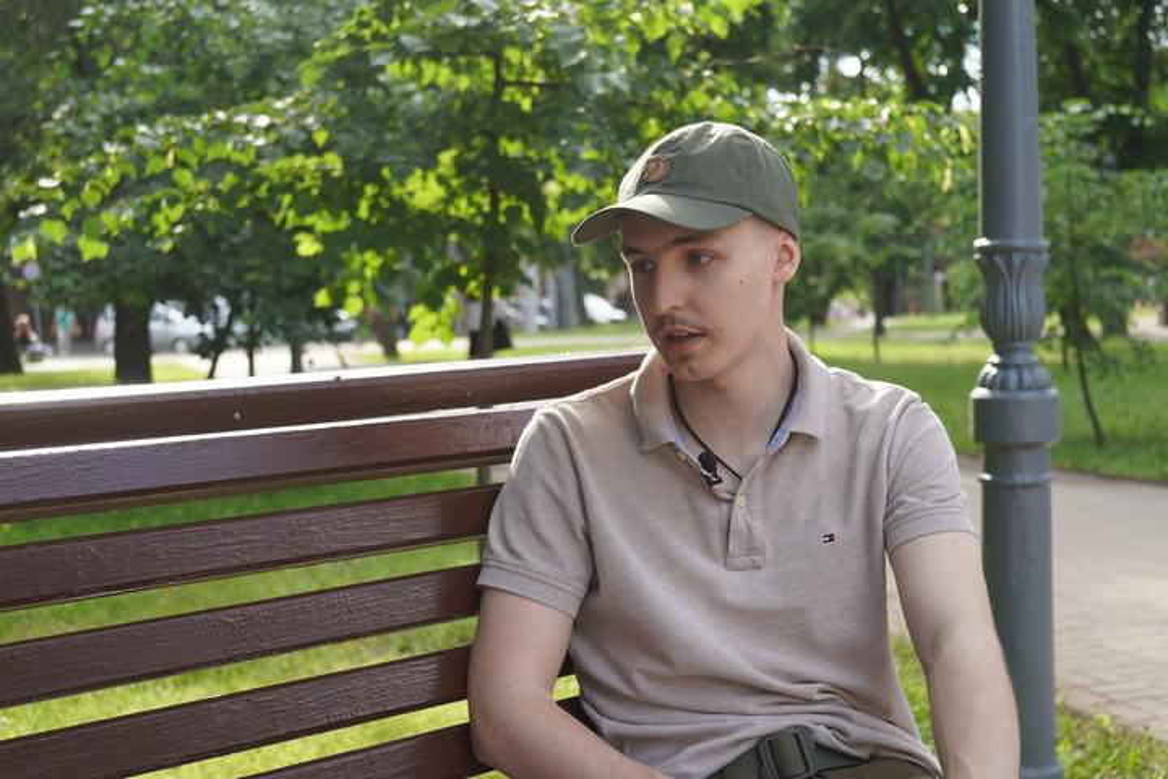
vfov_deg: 24.2
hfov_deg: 35.6
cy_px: 390
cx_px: 584
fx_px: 1817
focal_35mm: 56
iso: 200
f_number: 5.6
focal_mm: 56
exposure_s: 1/160
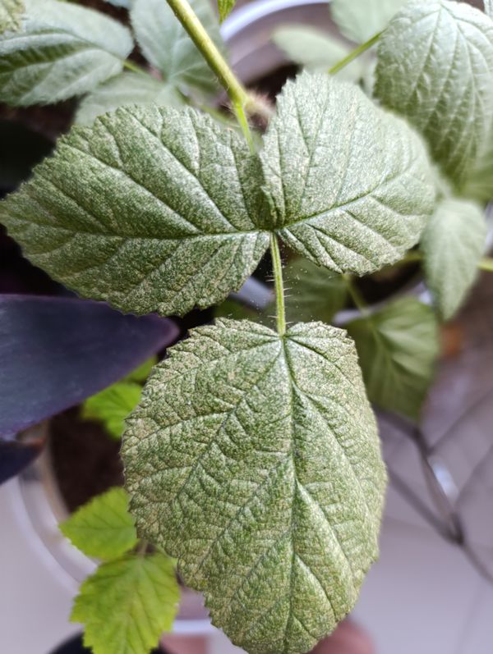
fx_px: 436
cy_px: 327
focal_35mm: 23
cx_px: 246
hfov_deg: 59.0
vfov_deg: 73.8
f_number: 1.6
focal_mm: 6.14
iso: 640
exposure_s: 1/120
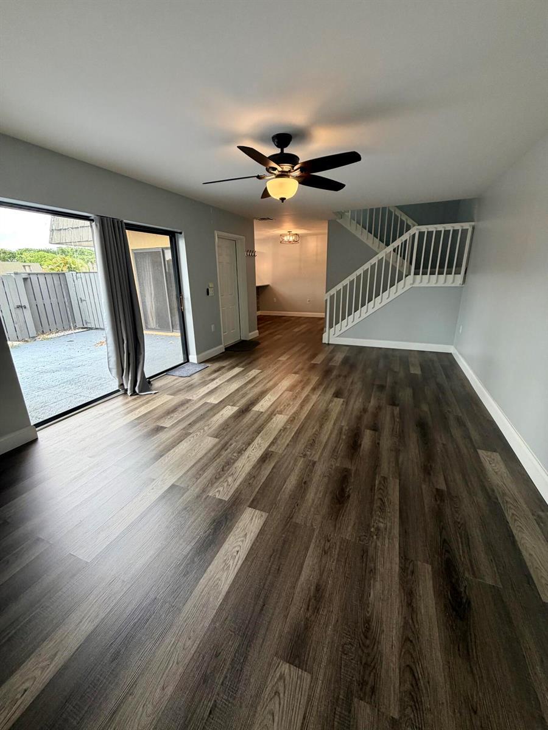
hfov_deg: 85.7
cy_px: 365
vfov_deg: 102.1
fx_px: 296
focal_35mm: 14
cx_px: 274
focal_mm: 2.22
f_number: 2.2
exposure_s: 1/120
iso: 80
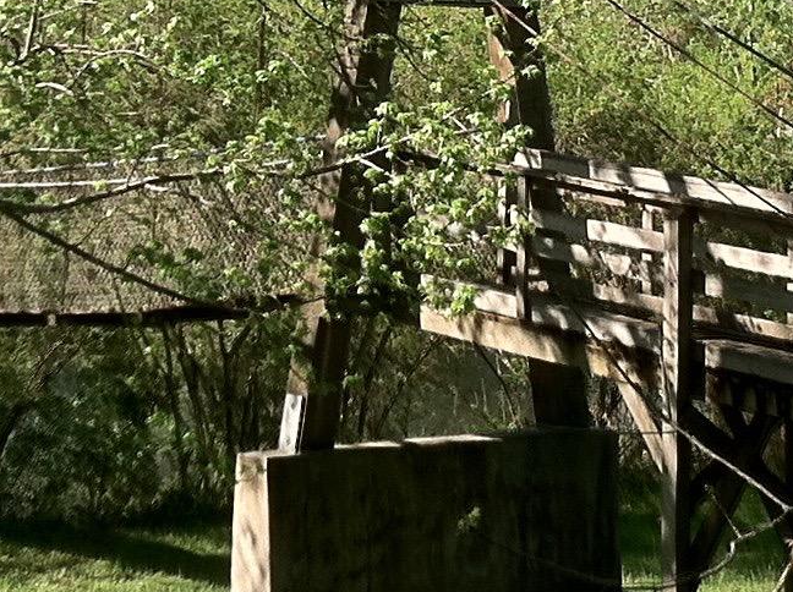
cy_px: -24
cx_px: 486
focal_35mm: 140
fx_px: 3202
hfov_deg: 14.1
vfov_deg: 10.5
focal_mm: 3.85
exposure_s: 1/469
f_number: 2.8
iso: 80
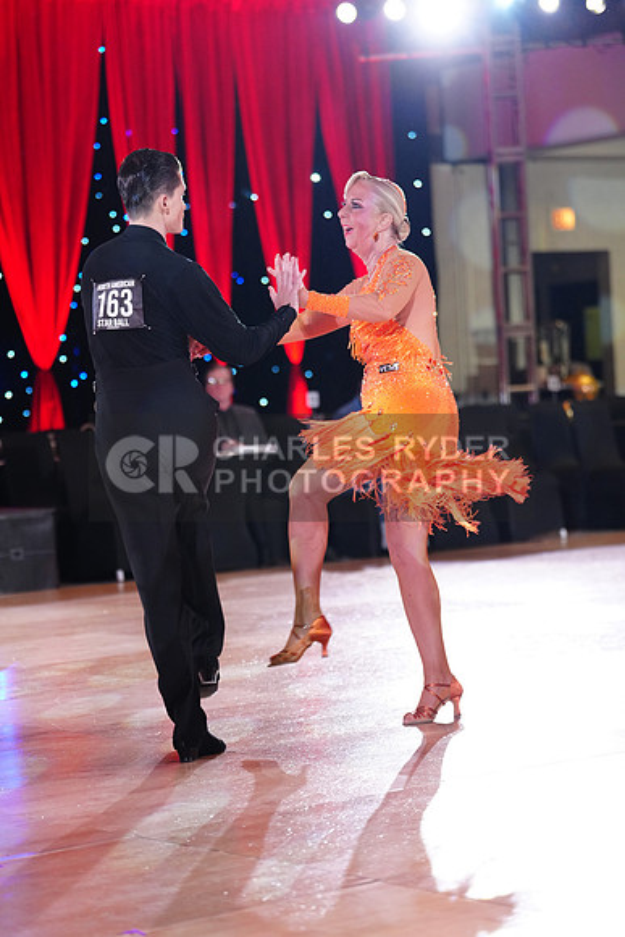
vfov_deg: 20.8
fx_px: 2550
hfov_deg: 14.0
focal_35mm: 98
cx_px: 312
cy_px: 468
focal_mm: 98
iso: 2500
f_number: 2.8
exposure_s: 1/320
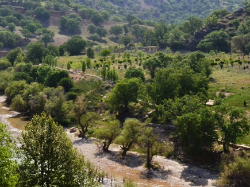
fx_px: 498
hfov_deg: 28.1
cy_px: 35
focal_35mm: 69
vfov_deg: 21.0
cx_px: 145
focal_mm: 26
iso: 1600
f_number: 8
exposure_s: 1/3200
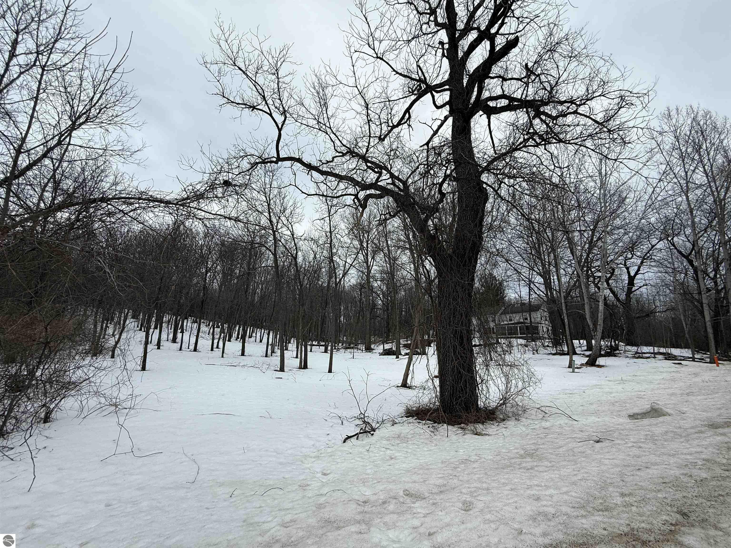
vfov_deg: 85.7
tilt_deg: +16.2
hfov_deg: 102.1
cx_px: 366
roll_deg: -1.9
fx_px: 296
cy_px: 274
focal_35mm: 14
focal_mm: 2.22
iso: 50
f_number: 2.2
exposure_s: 1/1087
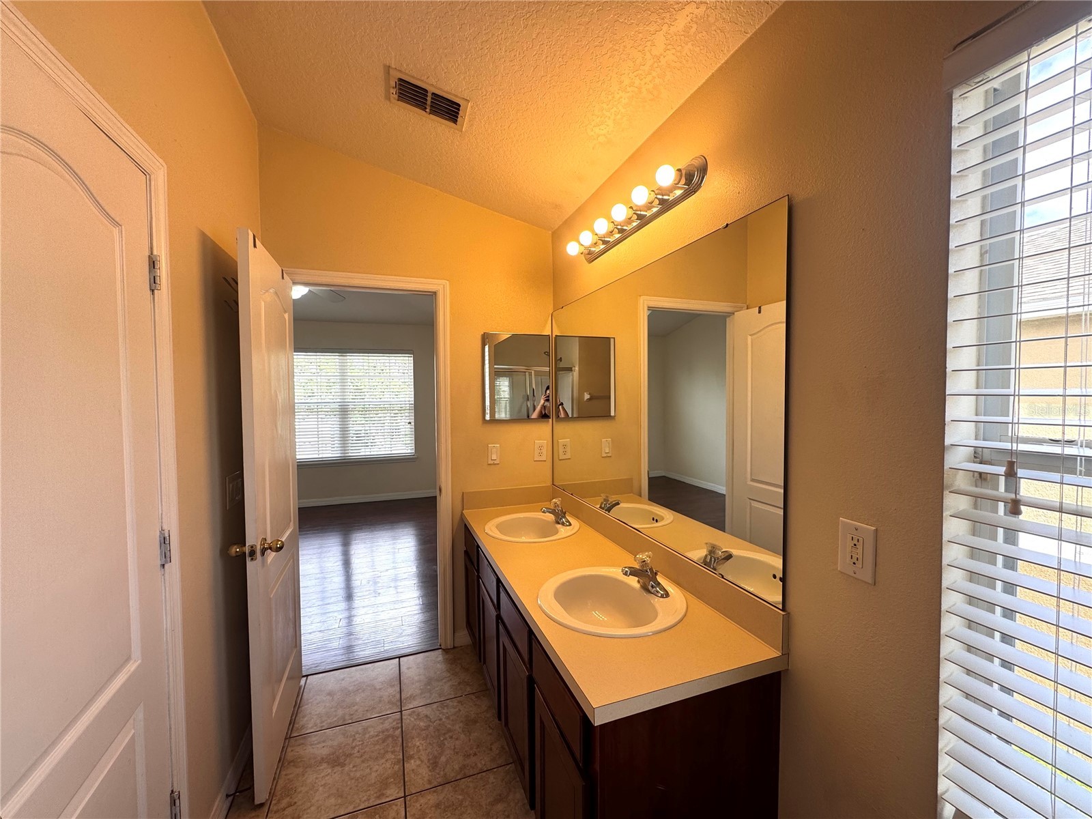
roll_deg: +0.2
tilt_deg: -1.8
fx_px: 442
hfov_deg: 102.1
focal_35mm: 14
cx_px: 546
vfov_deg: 85.7
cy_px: 410
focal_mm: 2.22
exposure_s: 1/160
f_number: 2.2
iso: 40
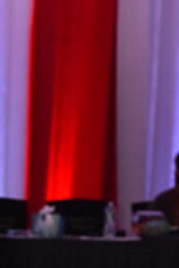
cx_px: -94
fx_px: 3818
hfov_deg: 2.7
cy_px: 524
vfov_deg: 4.0
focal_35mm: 512
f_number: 5.6
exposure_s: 1/320
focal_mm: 122
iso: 2500
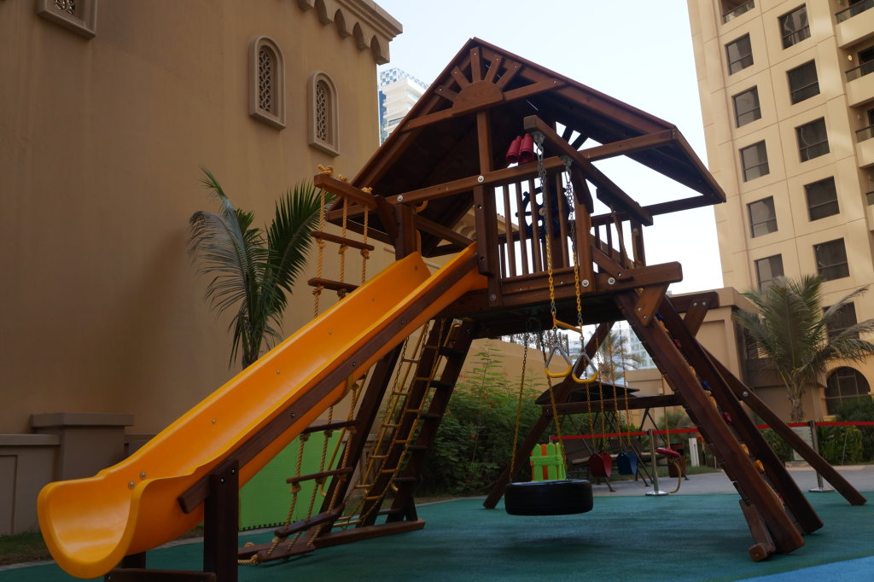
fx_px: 764
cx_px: 437
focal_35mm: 32
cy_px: 291
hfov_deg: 59.5
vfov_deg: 41.7
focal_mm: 21
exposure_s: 1/200
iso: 100
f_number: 5.6
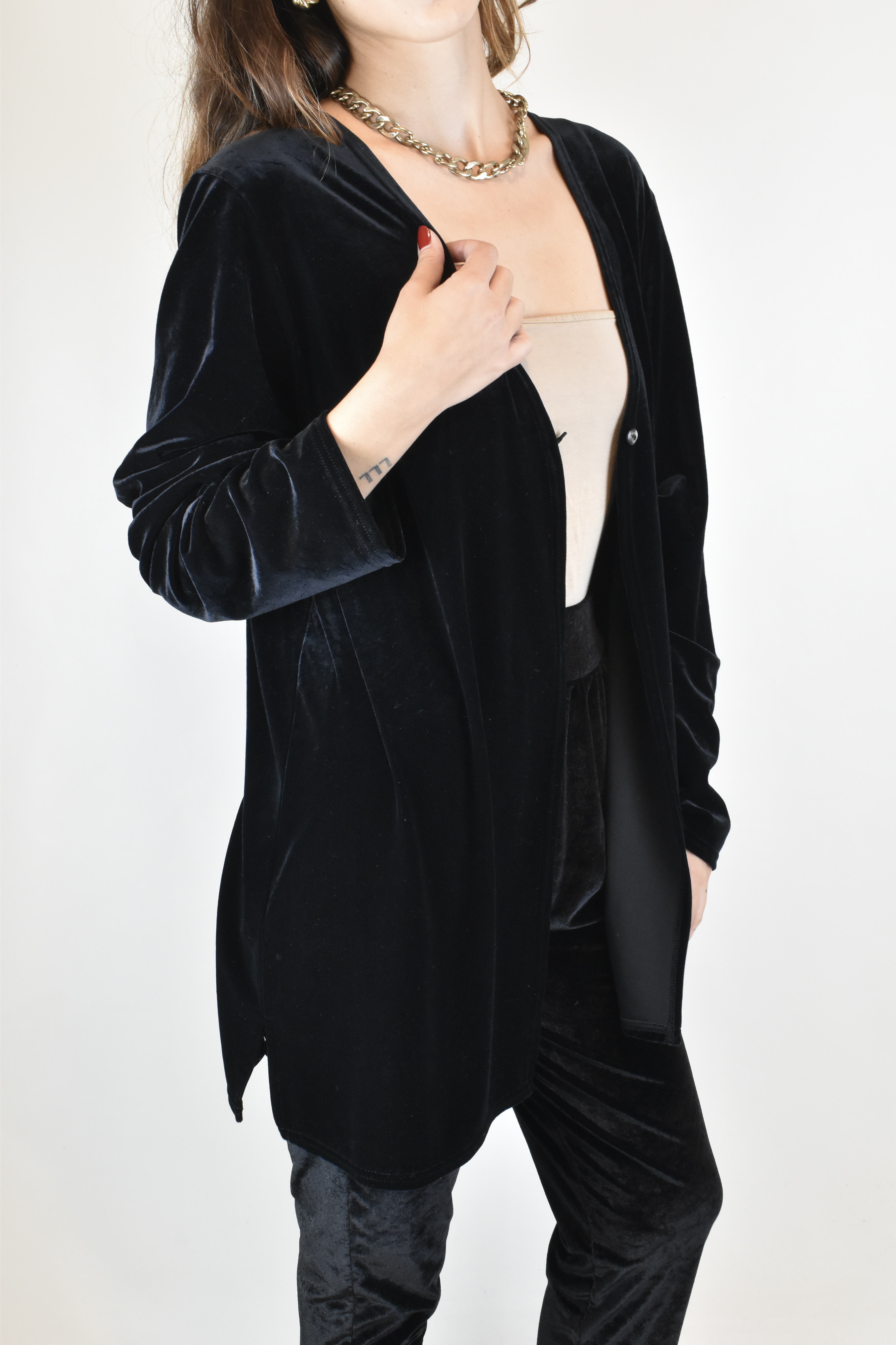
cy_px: 672
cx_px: 448
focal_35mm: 42
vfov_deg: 46.4
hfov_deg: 31.9
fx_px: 1568
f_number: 13
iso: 1600
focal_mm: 28
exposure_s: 1/30
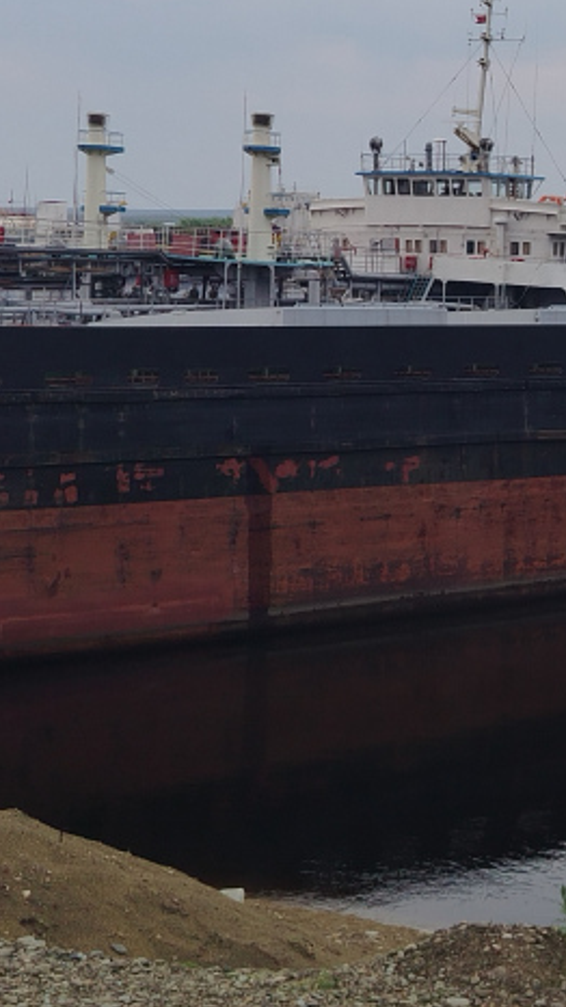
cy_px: 228
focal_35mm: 82
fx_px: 2189
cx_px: 817
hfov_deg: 13.9
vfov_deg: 25.5
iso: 100
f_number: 1.75
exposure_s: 1/188
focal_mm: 5.25
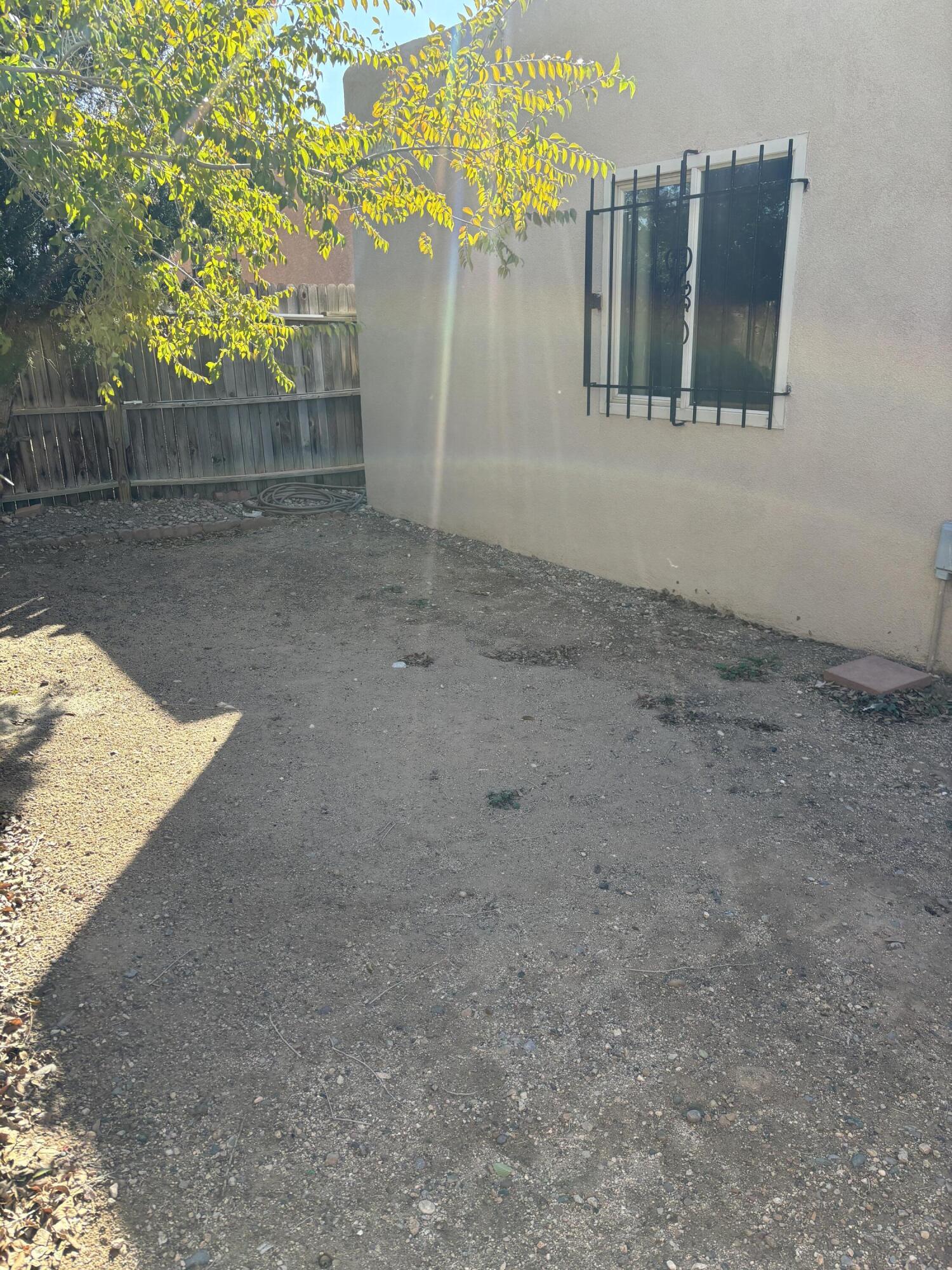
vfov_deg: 67.3
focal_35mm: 26
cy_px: 635
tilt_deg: -17.4
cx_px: 476
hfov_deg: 53.1
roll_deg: +2.7
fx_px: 953
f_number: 1.6
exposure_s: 1/550
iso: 50
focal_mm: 5.96
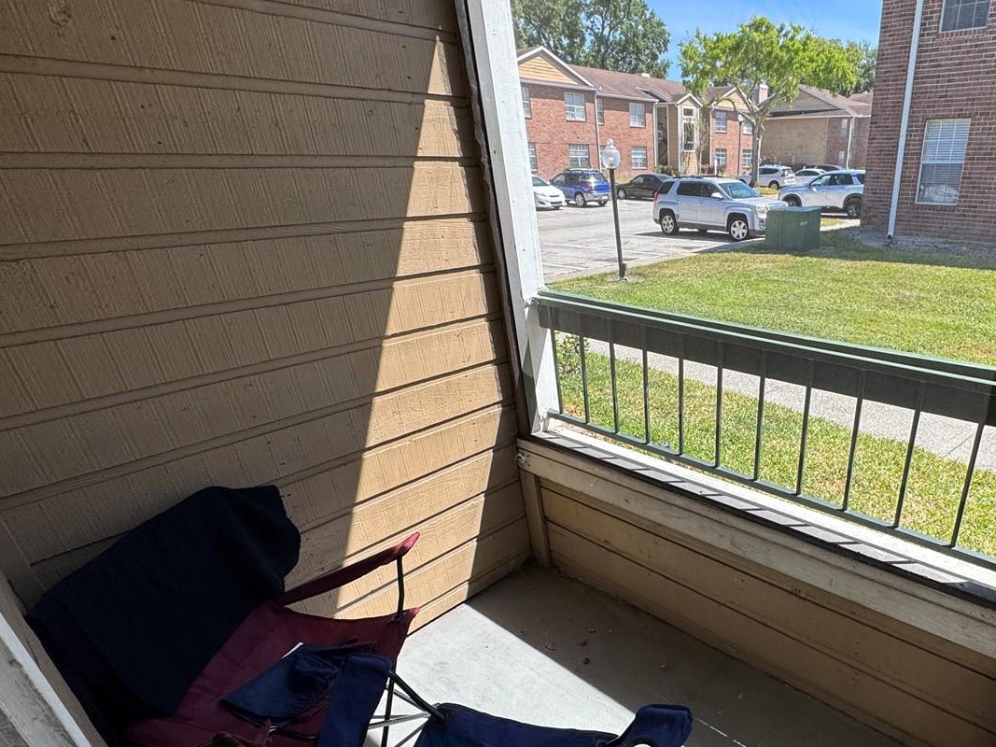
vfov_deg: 62.7
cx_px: 711
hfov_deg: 74.9
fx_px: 604
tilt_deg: -27.9
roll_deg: -0.2
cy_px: 461
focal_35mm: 21
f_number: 2.2
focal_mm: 2.22
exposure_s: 1/681
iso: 50
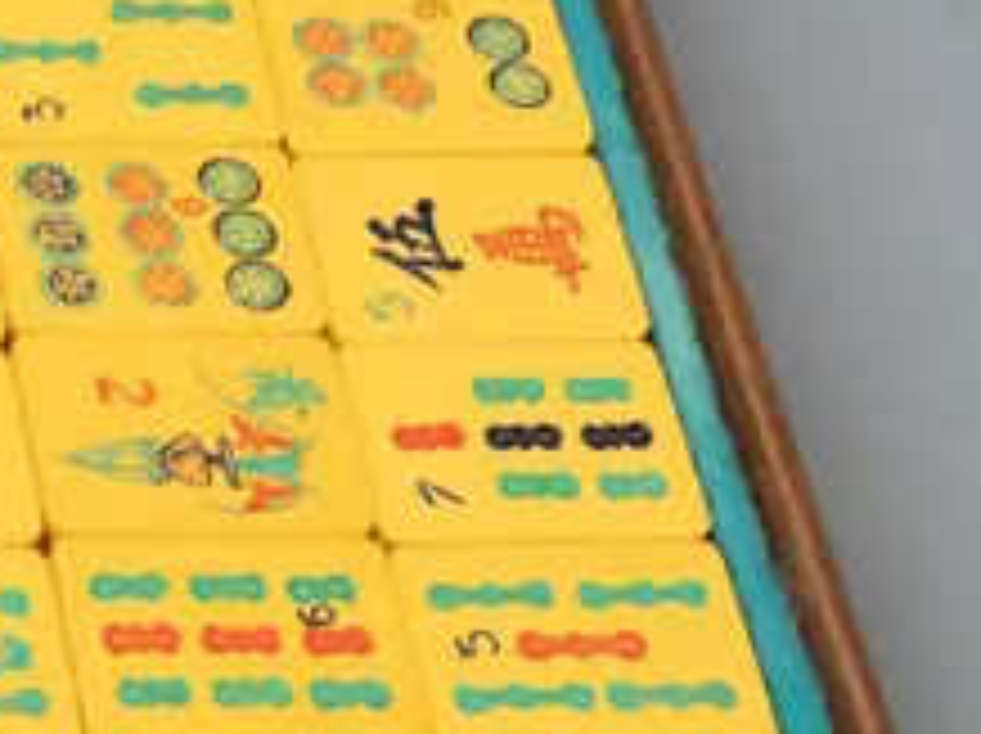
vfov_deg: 10.5
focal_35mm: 141
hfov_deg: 12.3
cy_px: 342
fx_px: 3991
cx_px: -1004
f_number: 6.3
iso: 2000
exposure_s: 1/40
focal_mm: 15
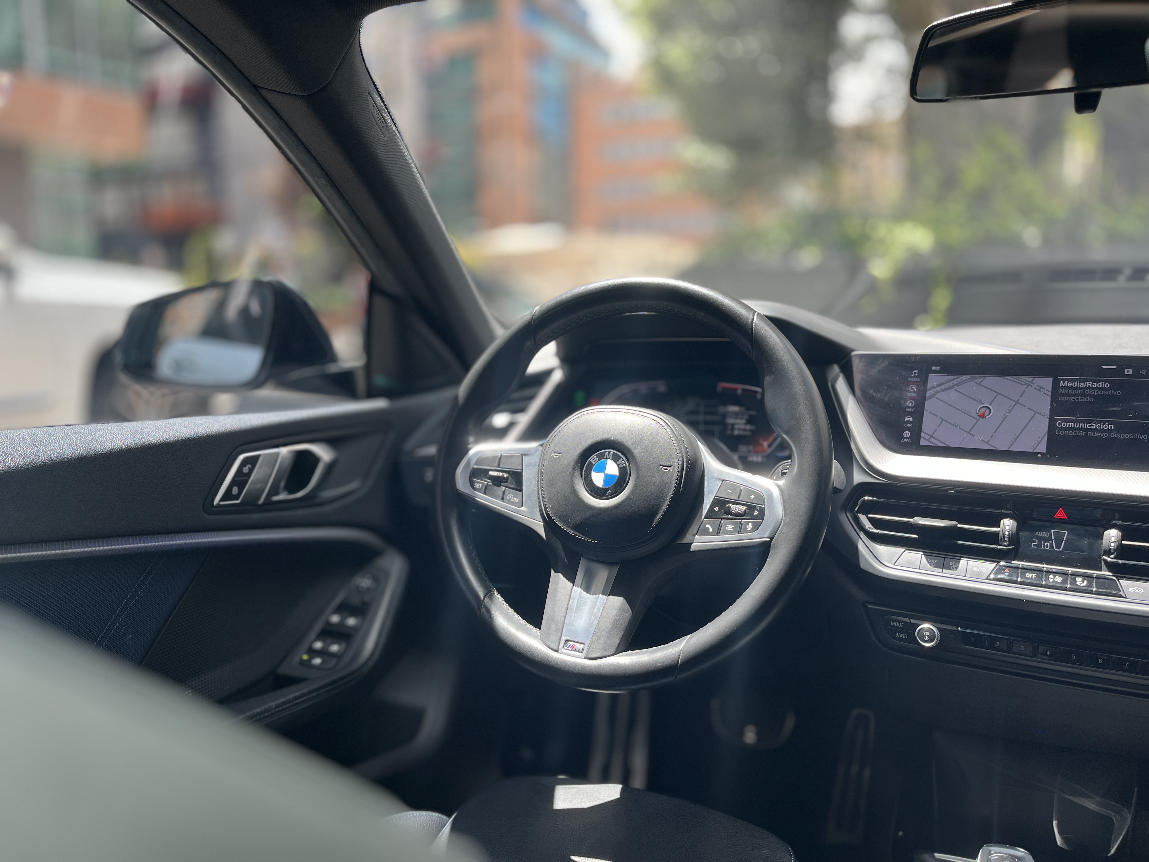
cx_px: 574
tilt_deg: -9.4
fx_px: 863
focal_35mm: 26
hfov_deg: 67.3
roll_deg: +0.2
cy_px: 431
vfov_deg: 53.1
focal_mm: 5.1
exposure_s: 1/263
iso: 40
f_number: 1.6
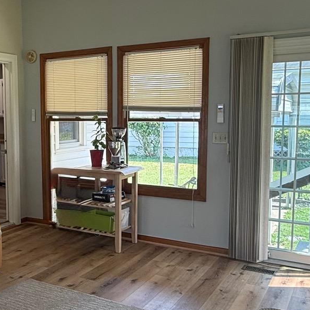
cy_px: 157
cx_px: 78
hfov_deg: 38.2
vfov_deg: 39.2
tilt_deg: -6.3
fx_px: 436
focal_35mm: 43
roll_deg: +0.3
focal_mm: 2.22
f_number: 2.2
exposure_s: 1/120
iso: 80
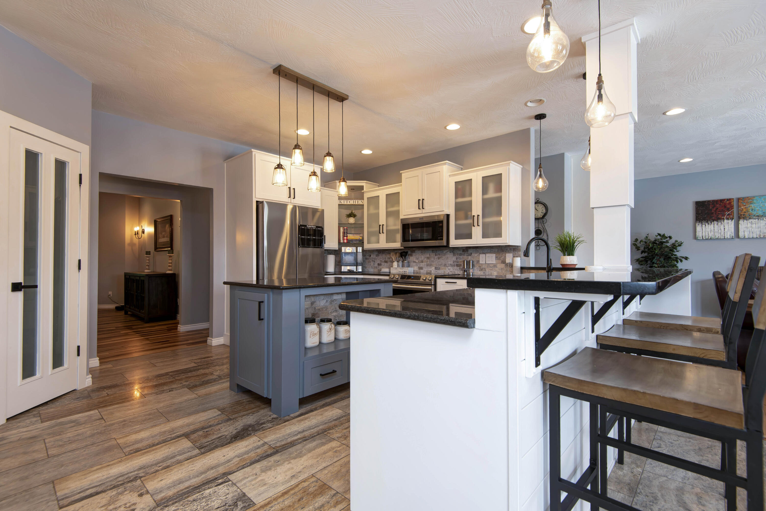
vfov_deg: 73.8
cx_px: 383
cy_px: 256
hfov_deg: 96.7
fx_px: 341
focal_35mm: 16
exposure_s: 1/10
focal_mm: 16
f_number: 6.7
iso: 200
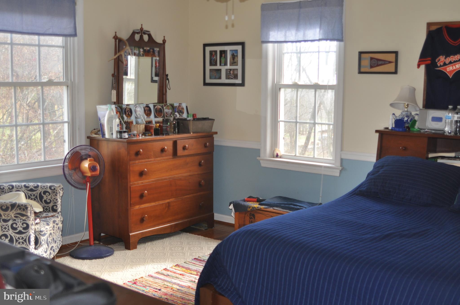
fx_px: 536
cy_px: 152
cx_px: 230
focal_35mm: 42
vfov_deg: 31.8
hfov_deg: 46.5
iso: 200
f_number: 2.8
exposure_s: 1/80
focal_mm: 28
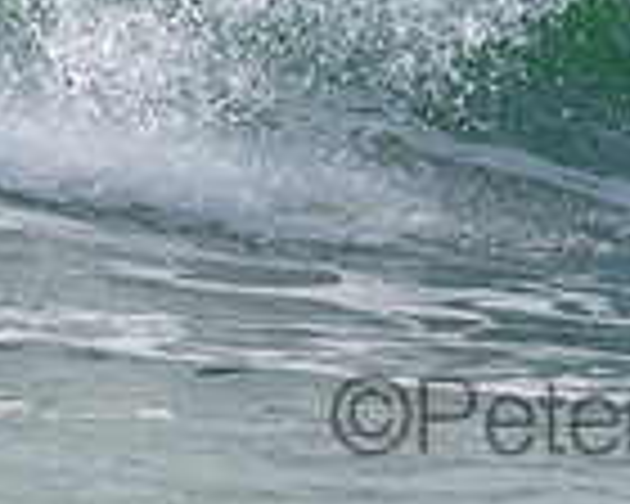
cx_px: 680
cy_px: -331
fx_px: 57932
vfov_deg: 0.5
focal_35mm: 3107
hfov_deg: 0.6
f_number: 11
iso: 1000
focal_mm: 800
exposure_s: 1/2000
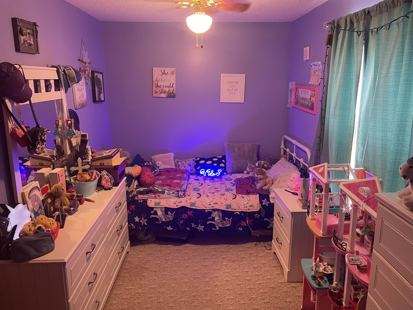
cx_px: 206
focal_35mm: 26
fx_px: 310
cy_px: 155
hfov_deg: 67.3
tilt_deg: -12.9
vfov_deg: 53.1
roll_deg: +0.4
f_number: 1.6
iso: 500
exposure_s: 1/60
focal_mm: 4.2
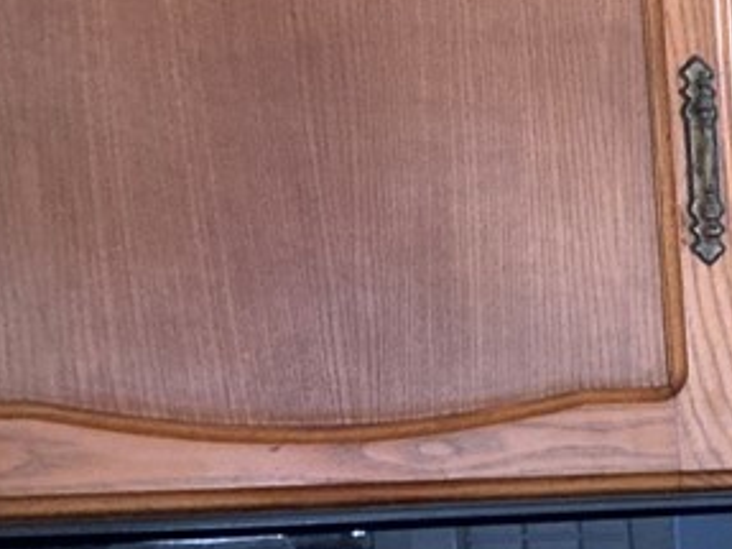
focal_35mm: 100
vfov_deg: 14.2
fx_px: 2114
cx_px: 1275
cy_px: 715
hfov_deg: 16.7
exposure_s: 1/30
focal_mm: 3.99
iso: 320
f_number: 1.8
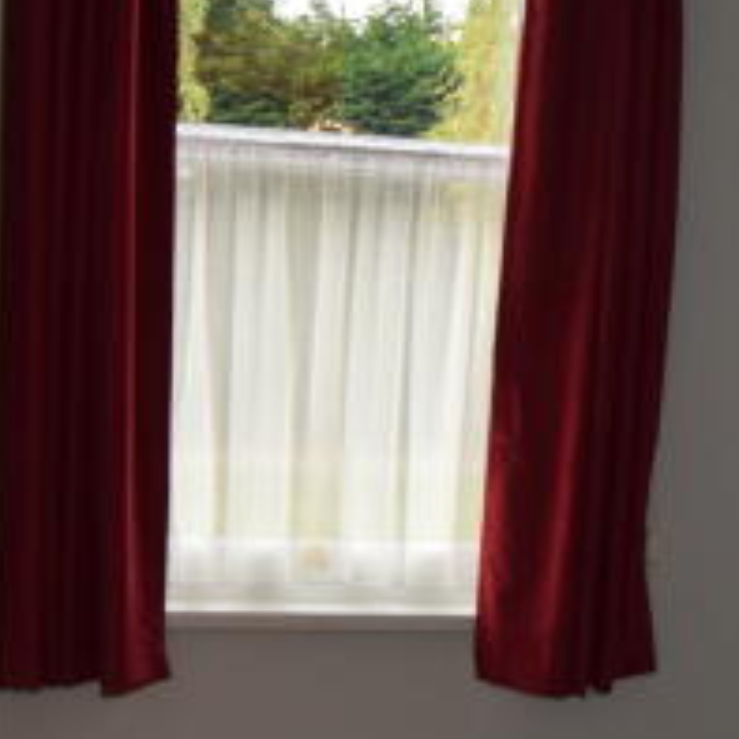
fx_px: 2082
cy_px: 422
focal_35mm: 86
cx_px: 765
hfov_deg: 19.5
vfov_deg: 20.1
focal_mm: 13
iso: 800
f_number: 5
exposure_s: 1/100
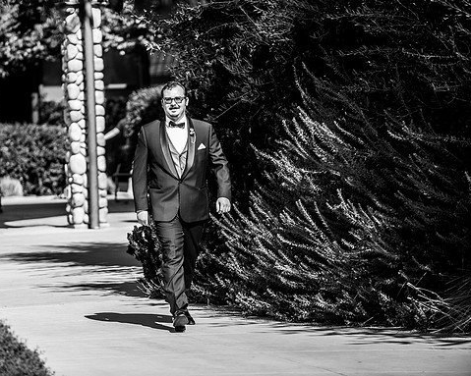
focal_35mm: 227
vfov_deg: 6.8
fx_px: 3164
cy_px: 188
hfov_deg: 8.5
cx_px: 192
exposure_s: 1/2500
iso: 500
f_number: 4
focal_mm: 200
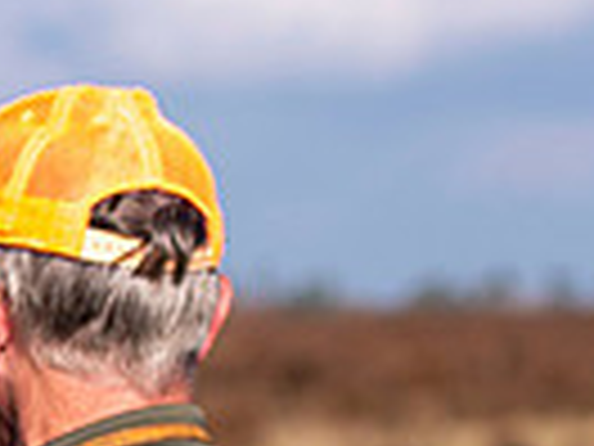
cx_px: -501
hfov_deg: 4.6
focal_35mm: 425
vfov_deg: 3.5
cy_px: 906
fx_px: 7293
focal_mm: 78
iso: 200
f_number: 4
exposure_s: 1/1600
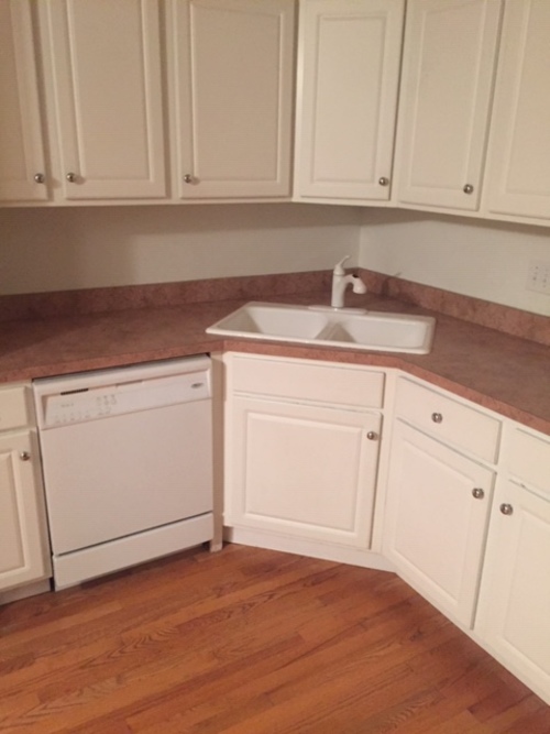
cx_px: 275
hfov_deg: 48.2
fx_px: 615
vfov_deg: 61.7
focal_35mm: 29
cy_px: 367
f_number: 2.2
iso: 250
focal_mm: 4.15
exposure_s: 1/15
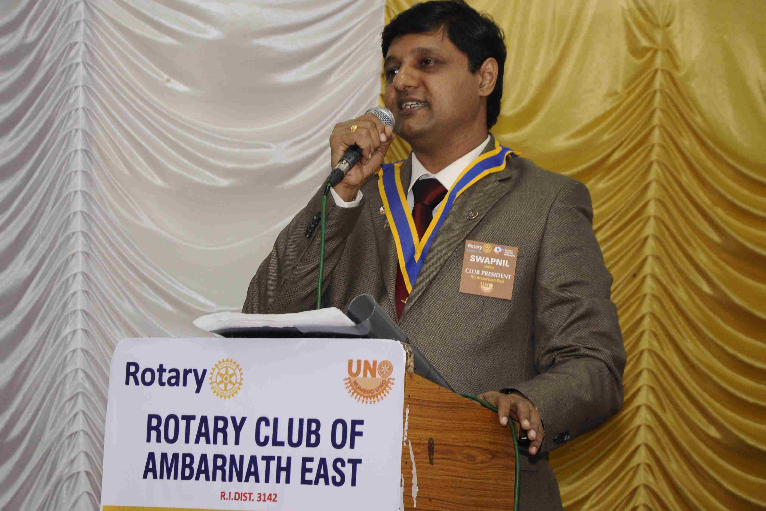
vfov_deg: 7.3
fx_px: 4013
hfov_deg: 10.9
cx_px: 361
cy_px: 221
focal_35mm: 189
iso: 800
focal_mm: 105
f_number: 5.6
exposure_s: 1/125
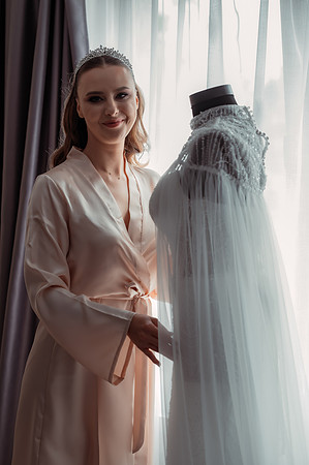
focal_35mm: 85
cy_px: 232
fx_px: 1097
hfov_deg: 16.0
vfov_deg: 23.9
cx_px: 154
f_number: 3.2
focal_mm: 85
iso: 1600
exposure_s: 1/400
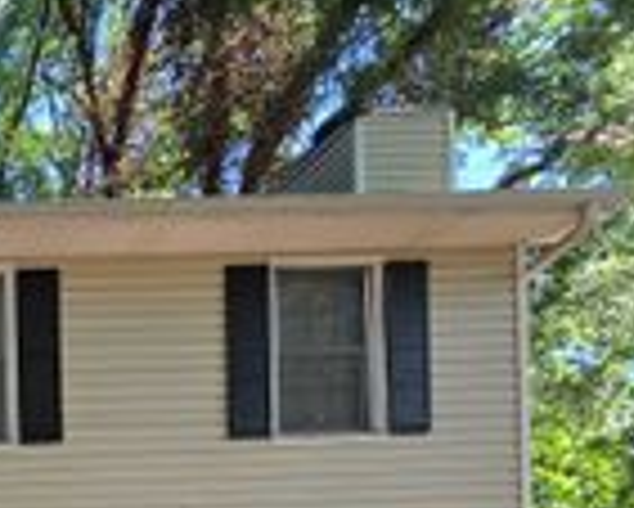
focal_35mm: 45
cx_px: -279
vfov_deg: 25.7
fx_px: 845
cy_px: 749
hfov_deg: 29.0
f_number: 1.9
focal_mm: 2.2
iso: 20
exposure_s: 1/120
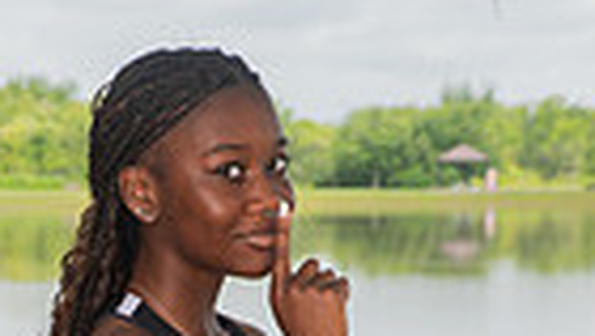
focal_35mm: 188
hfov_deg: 11.4
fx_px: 2968
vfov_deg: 6.2
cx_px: 208
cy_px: 842
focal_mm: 56
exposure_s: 1/400
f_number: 7.1
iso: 320
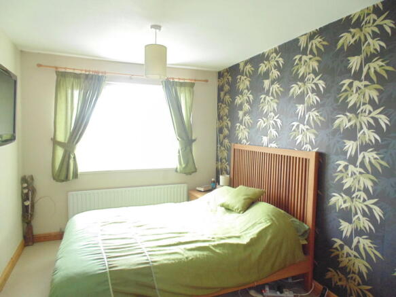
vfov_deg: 61.1
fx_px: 252
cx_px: 198
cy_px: 148
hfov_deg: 76.4
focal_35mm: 22
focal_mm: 4
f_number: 3.1
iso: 400
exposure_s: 1/25
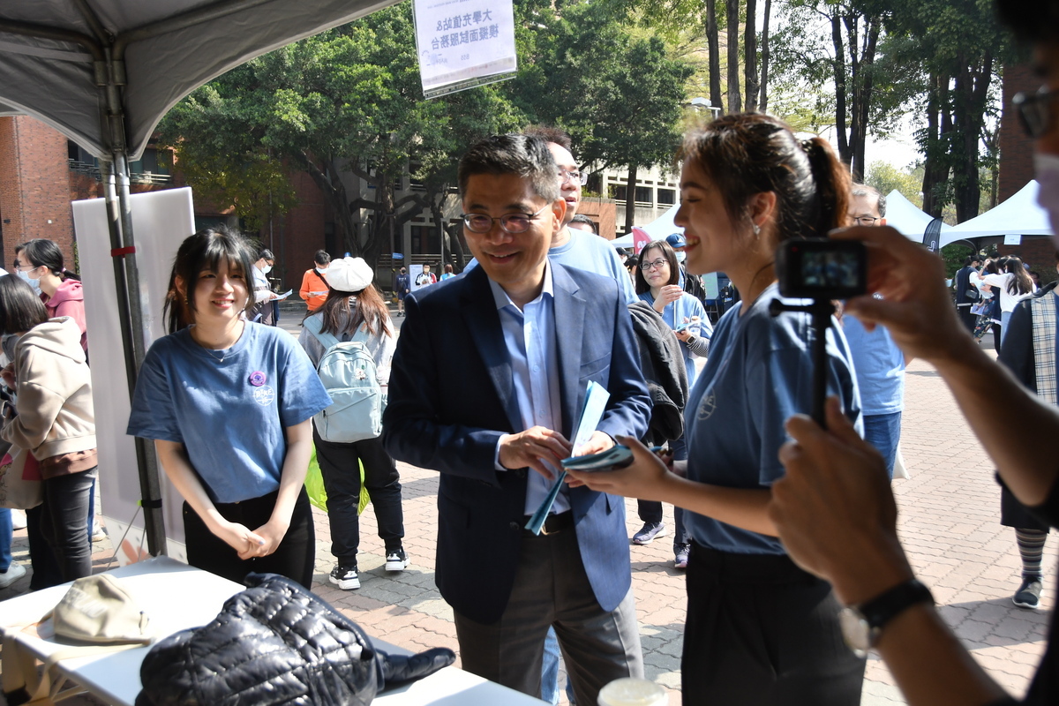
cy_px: 353
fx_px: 971
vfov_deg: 40.0
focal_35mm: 33
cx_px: 530
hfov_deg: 57.2
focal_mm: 22
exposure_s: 1/1250
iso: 400
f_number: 4.5
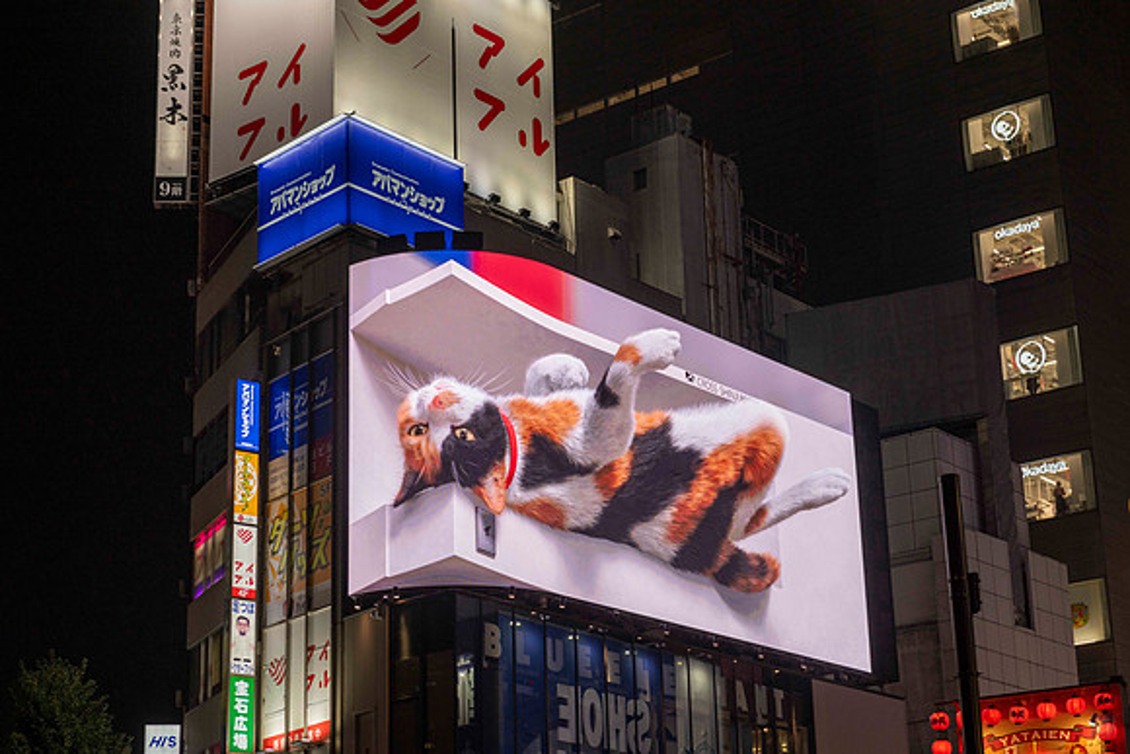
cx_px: 565
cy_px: 377
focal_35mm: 70
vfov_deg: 19.5
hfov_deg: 28.8
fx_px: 2198
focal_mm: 70
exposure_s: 1/160
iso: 220
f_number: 4.5
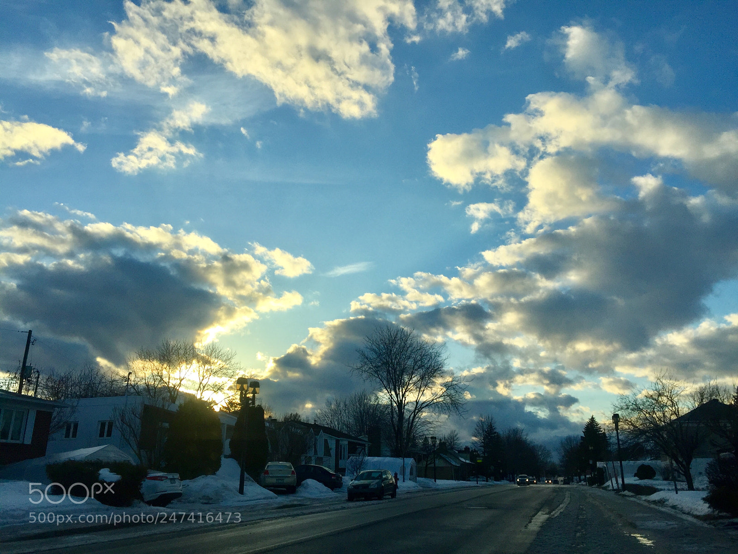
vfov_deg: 48.2
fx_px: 618
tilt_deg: +18.7
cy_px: 277
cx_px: 369
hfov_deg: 61.7
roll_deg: -0.5
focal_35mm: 29
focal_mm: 4.15
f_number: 2.2
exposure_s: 1/1883
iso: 32
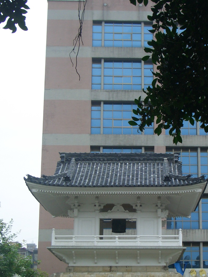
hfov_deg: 20.3
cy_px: 185
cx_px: 150
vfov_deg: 26.9
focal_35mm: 72
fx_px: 577
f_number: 5
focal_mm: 8.2
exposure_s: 1/320
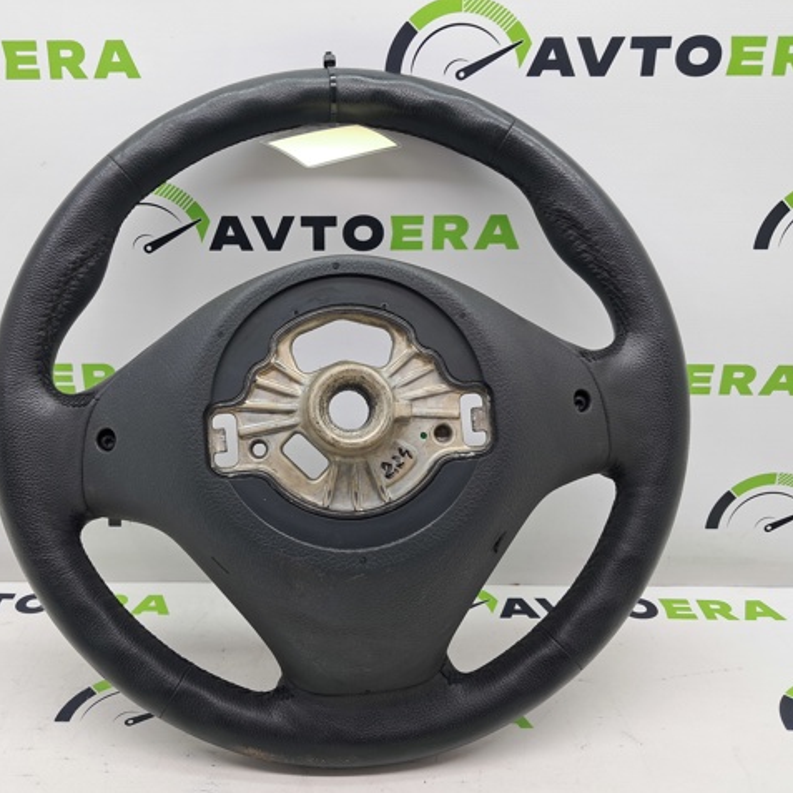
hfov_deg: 50.9
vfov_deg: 51.1
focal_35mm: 32
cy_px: 396
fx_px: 829
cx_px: 328
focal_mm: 4
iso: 50
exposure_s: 1/50
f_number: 1.8
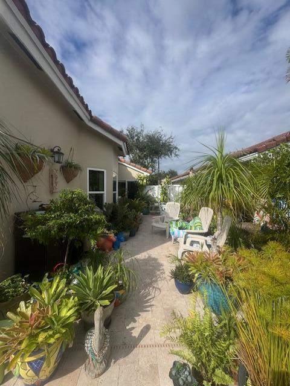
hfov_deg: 85.7
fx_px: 156
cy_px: 193
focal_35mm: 14
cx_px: 145
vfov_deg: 102.1
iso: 50
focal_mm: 2.22
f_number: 2.2
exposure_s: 1/2674
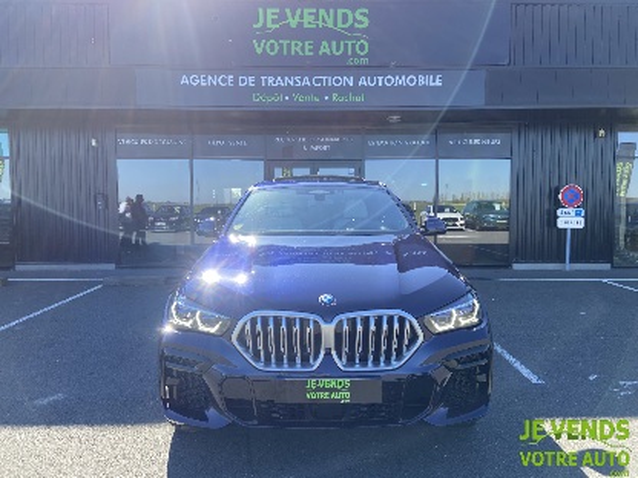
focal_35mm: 26
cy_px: 239
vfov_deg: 53.1
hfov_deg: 67.3
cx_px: 319
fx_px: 479
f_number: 1.8
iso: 32
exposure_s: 1/658
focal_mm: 4.25
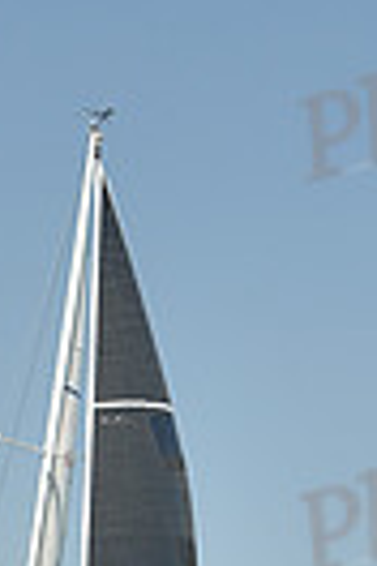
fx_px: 6785
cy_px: 750
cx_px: 79
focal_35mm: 432
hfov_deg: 3.2
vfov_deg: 4.7
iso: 250
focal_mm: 98
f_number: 4
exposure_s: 1/800
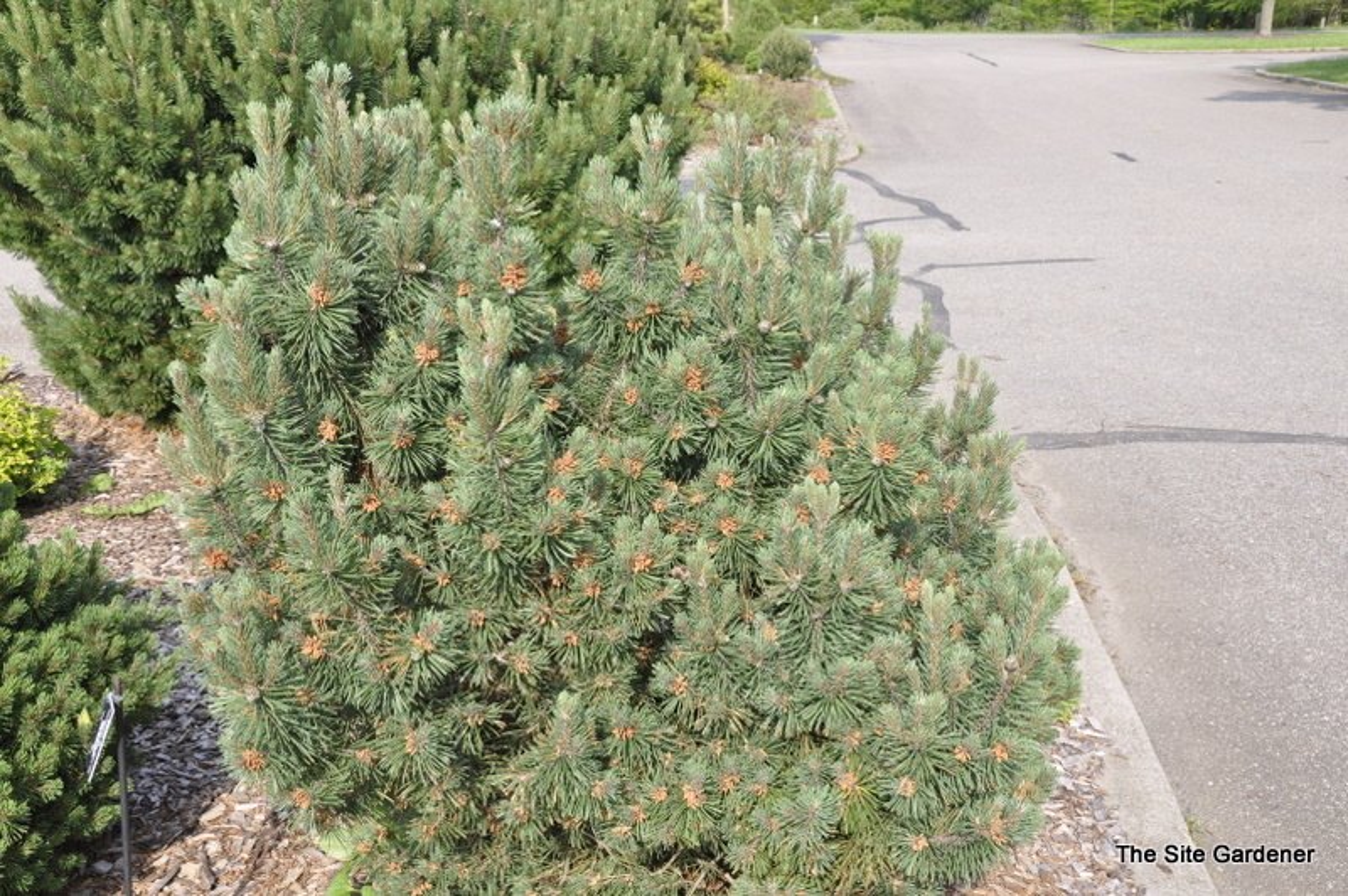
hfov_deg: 43.6
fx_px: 1684
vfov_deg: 29.8
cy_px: 448
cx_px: 674
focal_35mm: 45
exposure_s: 1/125
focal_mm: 30
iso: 200
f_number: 11
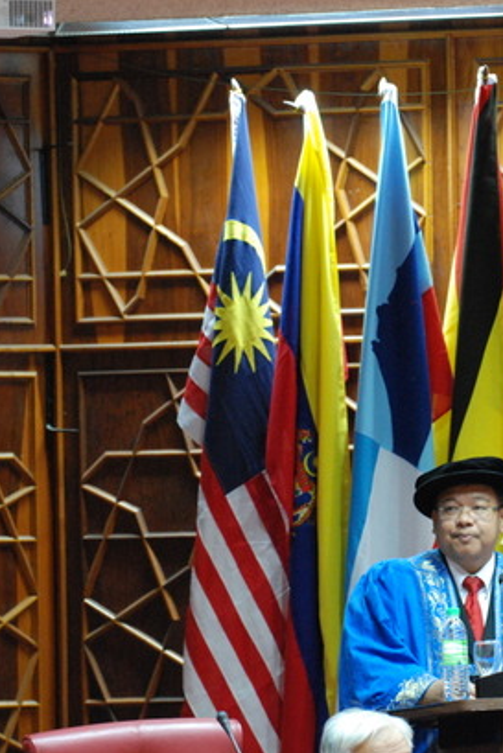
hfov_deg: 4.7
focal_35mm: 294
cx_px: 492
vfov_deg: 7.0
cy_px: 362
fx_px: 6152
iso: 1600
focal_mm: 125
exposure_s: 1/15
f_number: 4.5
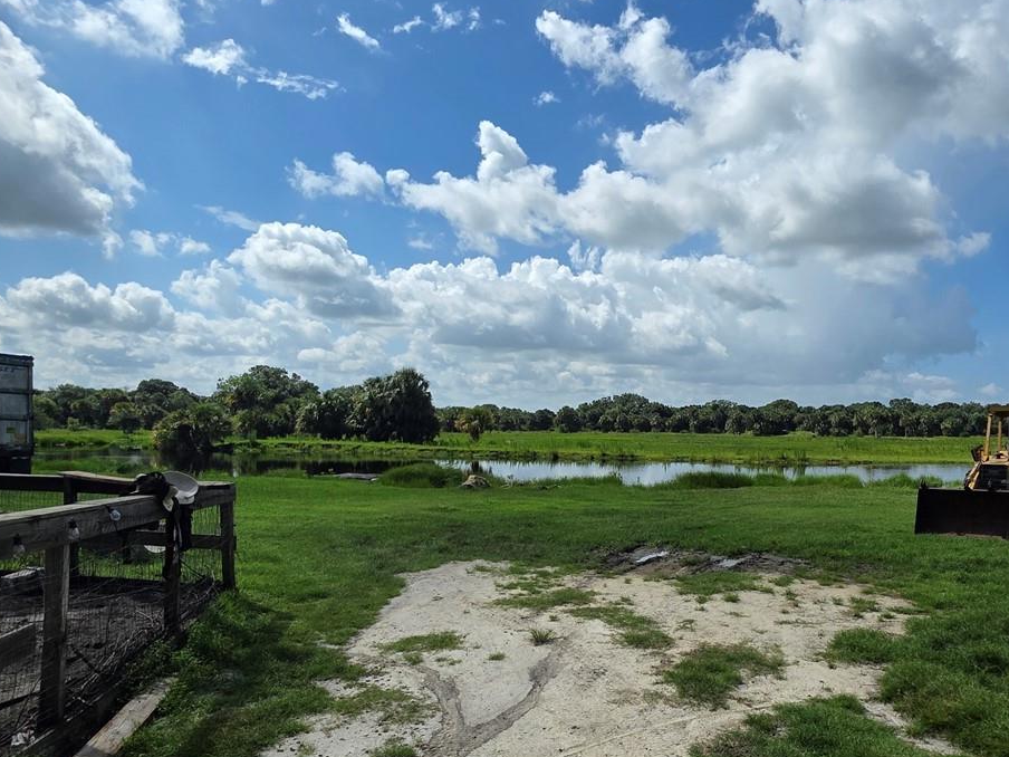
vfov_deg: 58.5
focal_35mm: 23
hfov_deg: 72.8
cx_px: 626
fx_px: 670
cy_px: 442
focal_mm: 2.2
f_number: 1.9
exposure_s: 1/3873
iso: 40
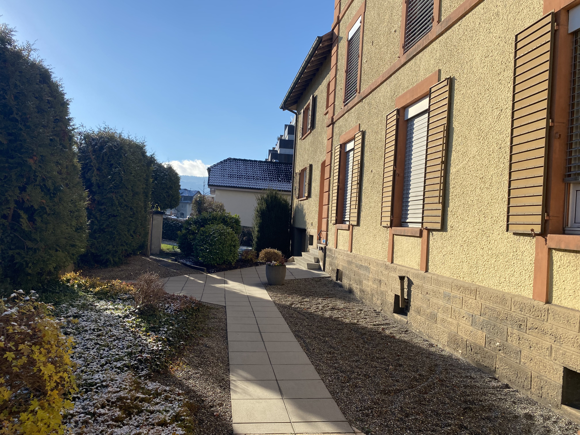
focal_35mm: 26
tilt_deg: +2.1
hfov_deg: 67.3
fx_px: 436
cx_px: 290
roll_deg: -2.9
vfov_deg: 53.1
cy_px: 218
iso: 32
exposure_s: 1/3125
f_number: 1.8
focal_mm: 4.25
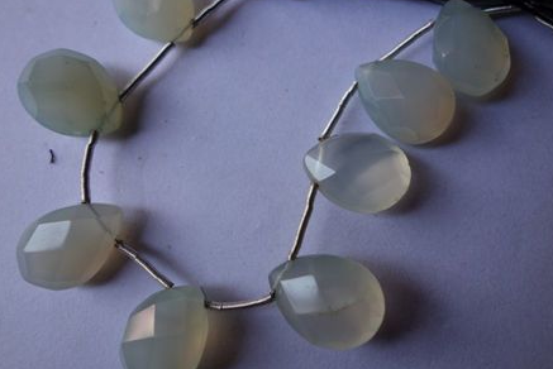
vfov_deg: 41.2
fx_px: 492
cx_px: 291
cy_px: 178
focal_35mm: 32
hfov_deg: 58.7
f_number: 2.8
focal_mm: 10.4
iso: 125
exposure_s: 1/80
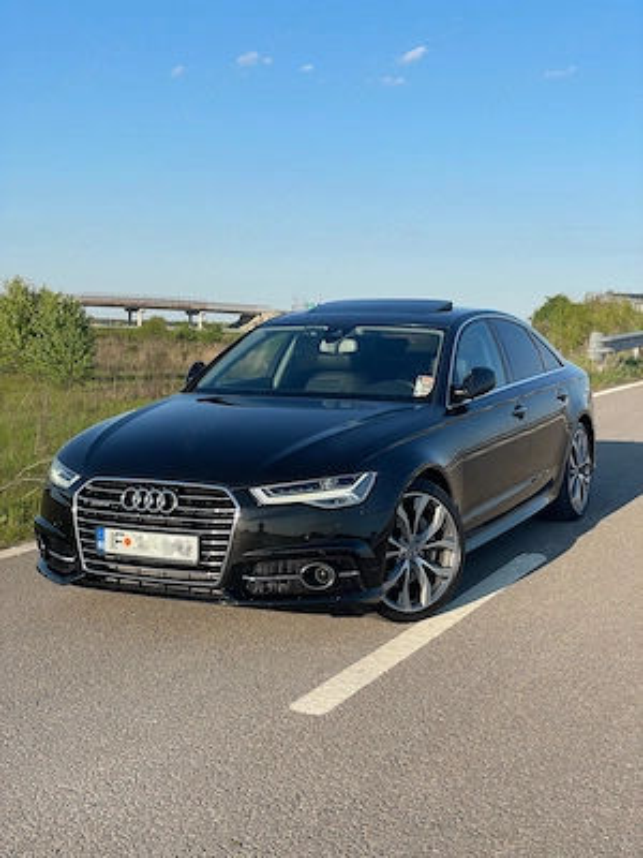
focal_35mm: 52
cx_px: 322
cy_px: 429
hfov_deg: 28.0
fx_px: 1288
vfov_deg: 36.8
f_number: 2
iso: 25
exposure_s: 1/1065
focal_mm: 6
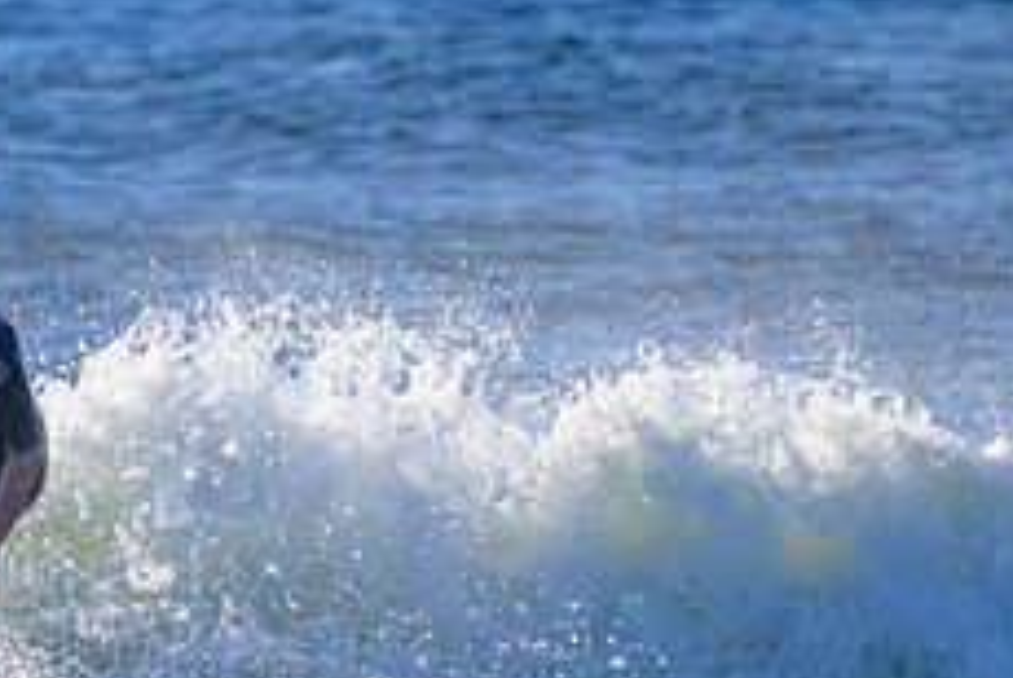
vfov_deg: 0.7
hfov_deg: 1.0
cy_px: 755
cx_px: -53
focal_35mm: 2016
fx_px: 56800
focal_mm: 800
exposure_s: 1/2000
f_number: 11
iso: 800
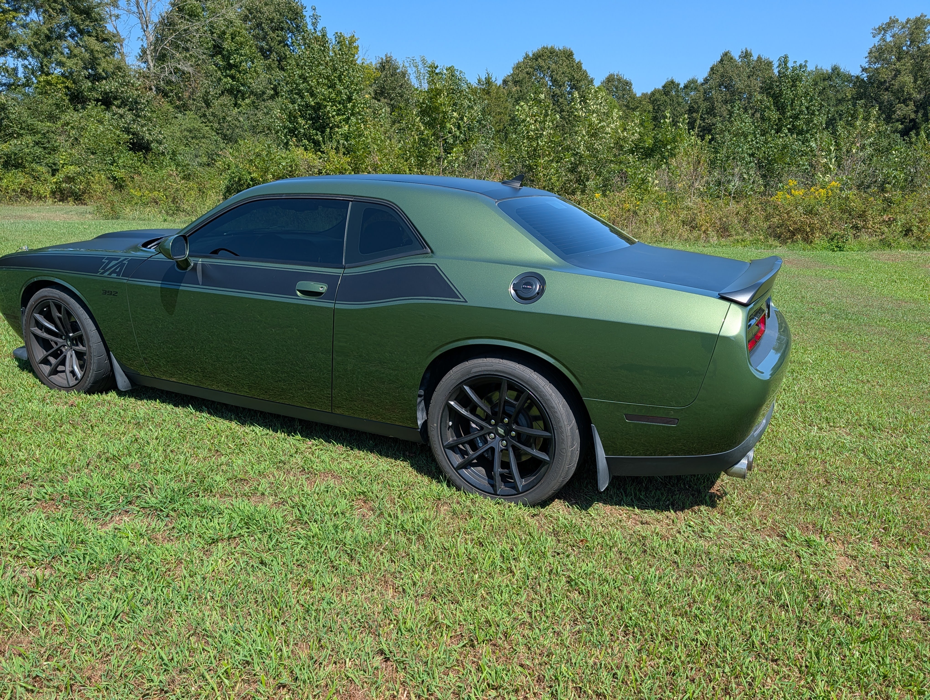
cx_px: 465
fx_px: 646
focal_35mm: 24
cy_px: 350
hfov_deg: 71.5
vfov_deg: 56.9
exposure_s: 1/858
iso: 20
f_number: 1.68
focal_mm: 6.9
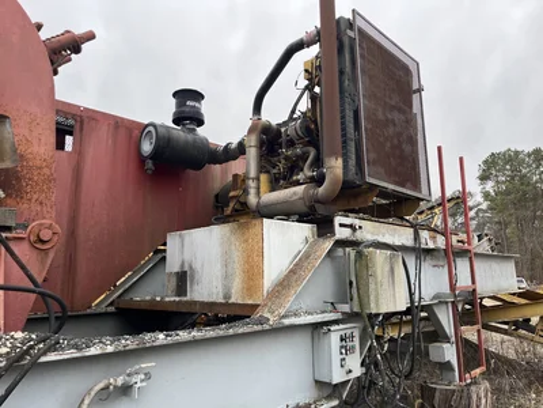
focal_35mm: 26
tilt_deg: +9.9
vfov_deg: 53.1
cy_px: 204
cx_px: 272
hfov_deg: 67.3
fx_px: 408
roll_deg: +0.7
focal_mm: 5.1
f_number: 1.6
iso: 50
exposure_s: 1/657
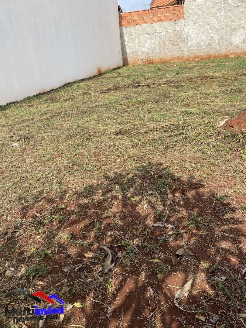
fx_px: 246
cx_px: 123
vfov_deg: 67.3
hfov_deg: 53.1
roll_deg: +6.1
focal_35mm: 26
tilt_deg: -23.5
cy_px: 164
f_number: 1.8
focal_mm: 4.25
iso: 32
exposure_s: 1/1927
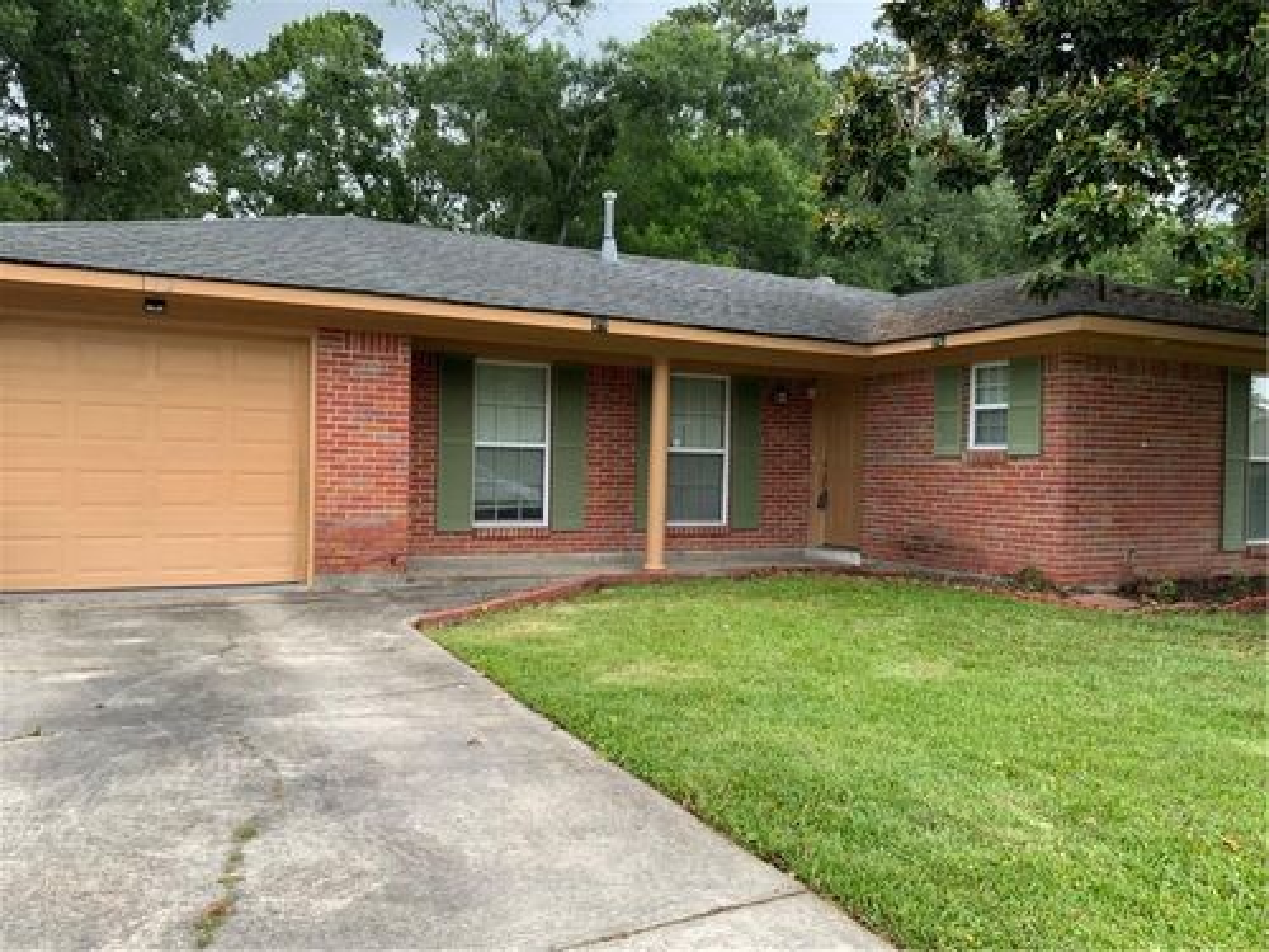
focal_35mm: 29
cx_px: 634
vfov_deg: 48.2
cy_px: 476
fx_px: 1063
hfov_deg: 61.7
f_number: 1.8
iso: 20
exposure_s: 1/122
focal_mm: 3
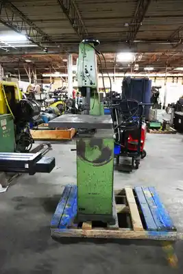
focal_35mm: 24
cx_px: 92
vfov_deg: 73.7
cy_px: 137
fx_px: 183
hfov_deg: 53.2
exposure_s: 1/25
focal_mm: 16
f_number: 3.5
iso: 1600
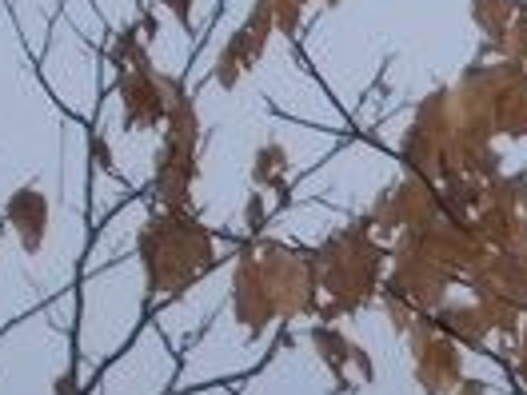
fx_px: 9363
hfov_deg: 3.1
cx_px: 1813
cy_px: 598
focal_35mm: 615
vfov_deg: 2.4
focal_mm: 14.3
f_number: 4.3
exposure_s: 1/330
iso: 80
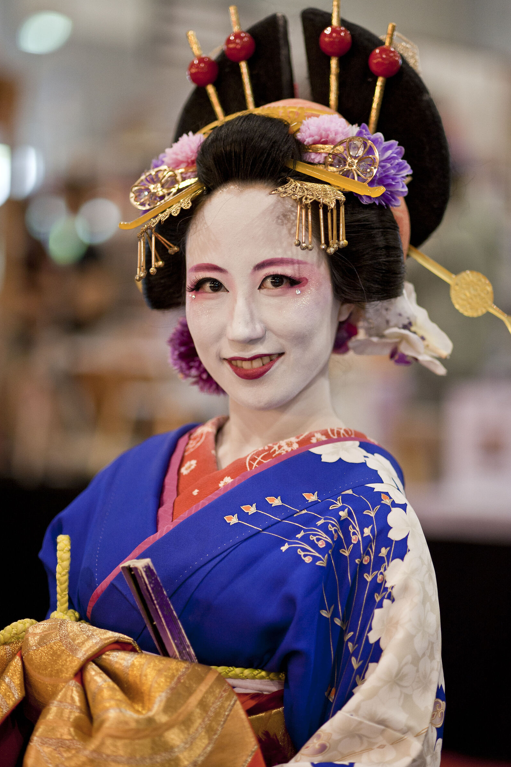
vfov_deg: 19.3
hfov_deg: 12.9
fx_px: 2257
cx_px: 257
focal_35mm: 106
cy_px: 380
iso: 1000
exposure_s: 1/250
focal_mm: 105
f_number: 2
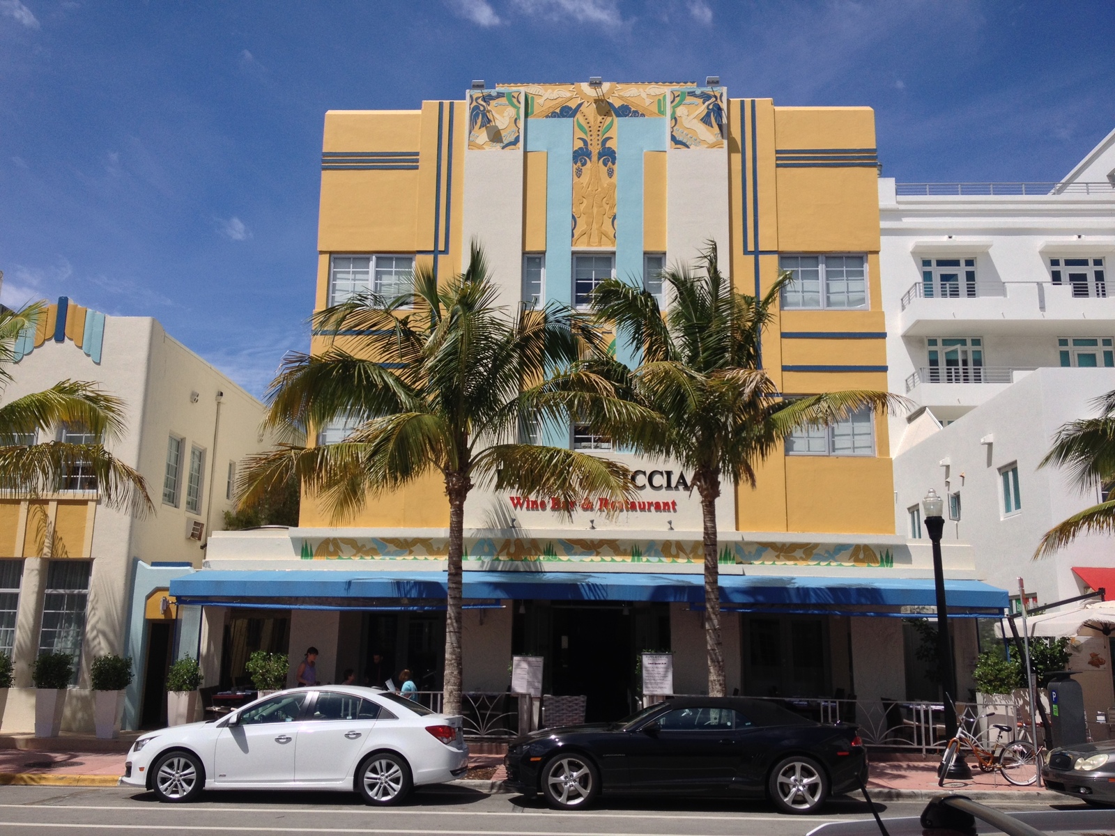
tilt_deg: +9.5
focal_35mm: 35
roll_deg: -0.3
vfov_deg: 40.7
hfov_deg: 52.6
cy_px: 418
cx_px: 558
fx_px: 1127
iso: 50
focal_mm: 4.28
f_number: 2.4
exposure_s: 1/2513
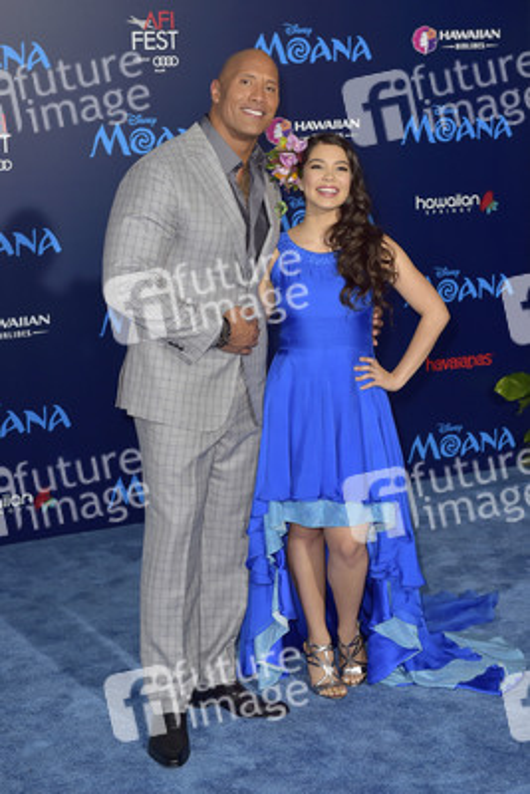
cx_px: 265
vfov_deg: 33.4
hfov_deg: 22.6
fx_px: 1324
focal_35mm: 60
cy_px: 397
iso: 400
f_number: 4.5
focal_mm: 60
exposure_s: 1/320
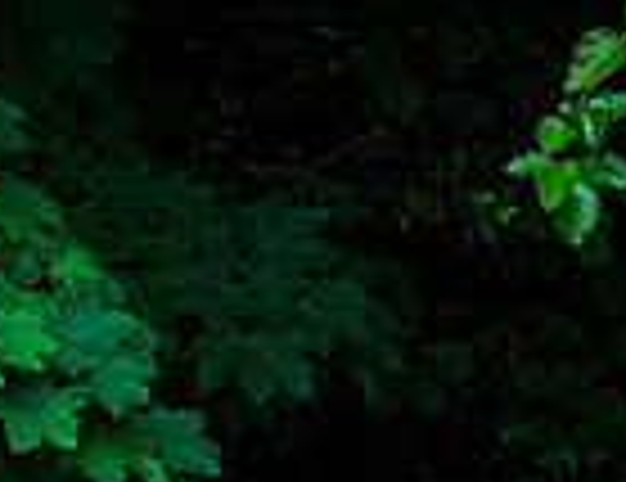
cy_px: 990
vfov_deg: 1.1
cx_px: 104
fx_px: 25578
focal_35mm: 1401
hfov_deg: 1.4
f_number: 11
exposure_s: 1/100
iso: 640
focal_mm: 200
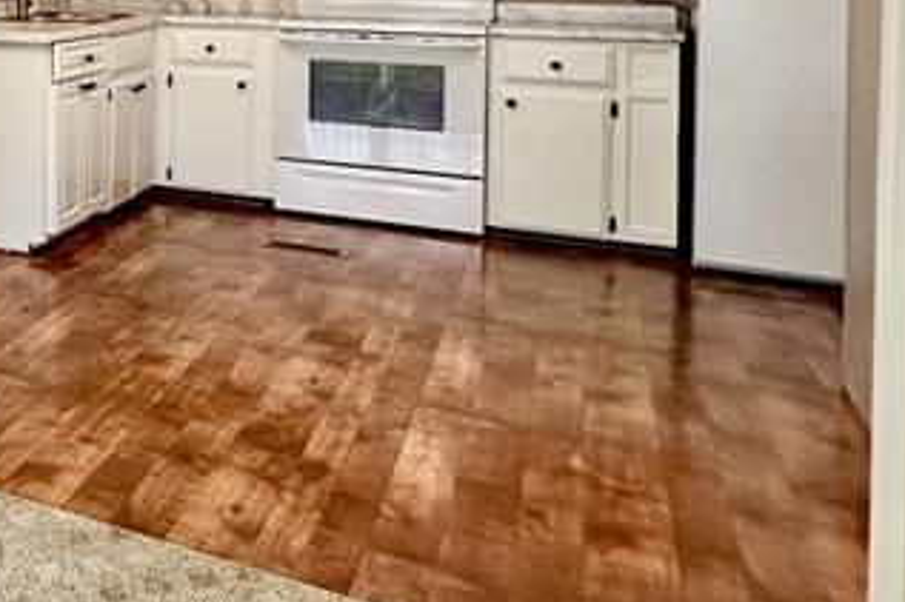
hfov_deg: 27.1
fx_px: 1181
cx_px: -497
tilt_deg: -1.2
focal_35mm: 47
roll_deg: -0.2
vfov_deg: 26.8
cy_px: -26
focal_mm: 2.22
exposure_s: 1/120
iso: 160
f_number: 2.2
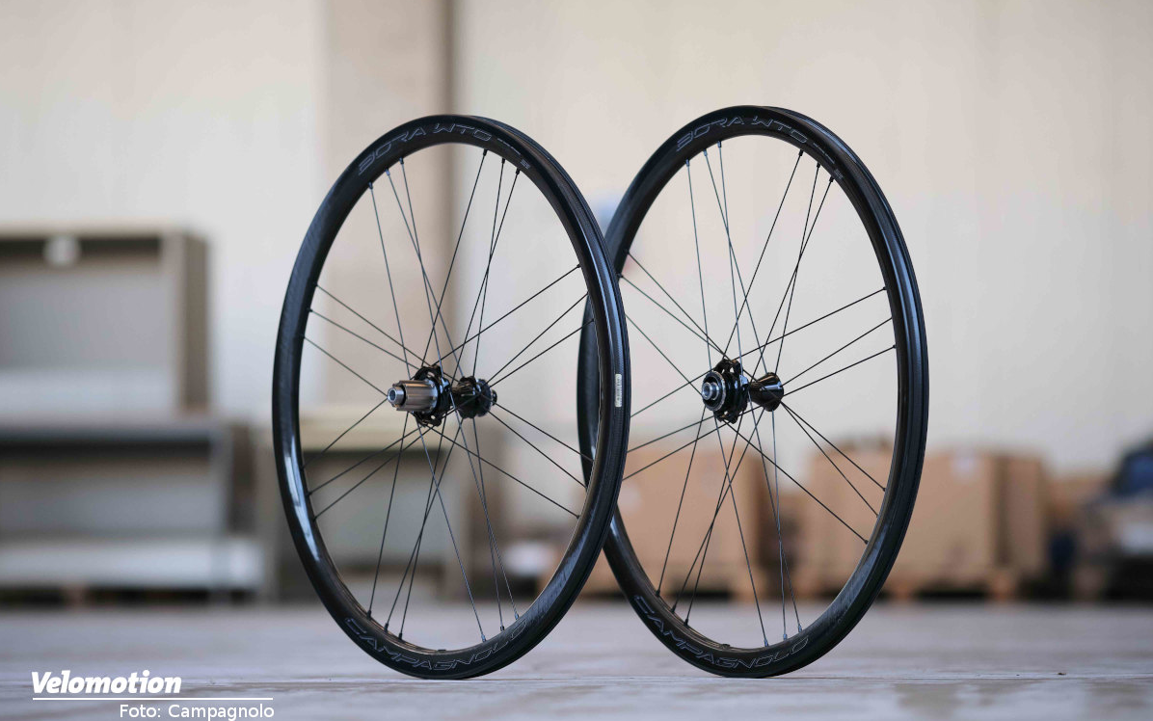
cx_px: 576
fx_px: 4337
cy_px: 349
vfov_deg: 9.5
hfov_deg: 15.1
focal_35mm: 138
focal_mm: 90
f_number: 2
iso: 800
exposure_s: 1/125
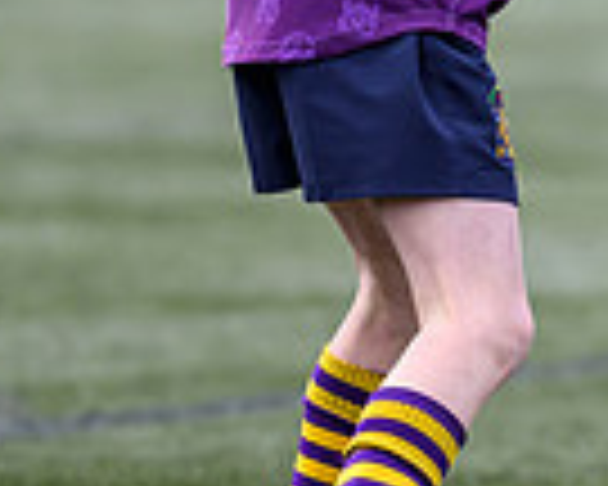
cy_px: -63
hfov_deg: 1.1
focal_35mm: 1763
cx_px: 1298
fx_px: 31724
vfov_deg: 0.9
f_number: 3.5
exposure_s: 1/1600
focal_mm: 400
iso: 500
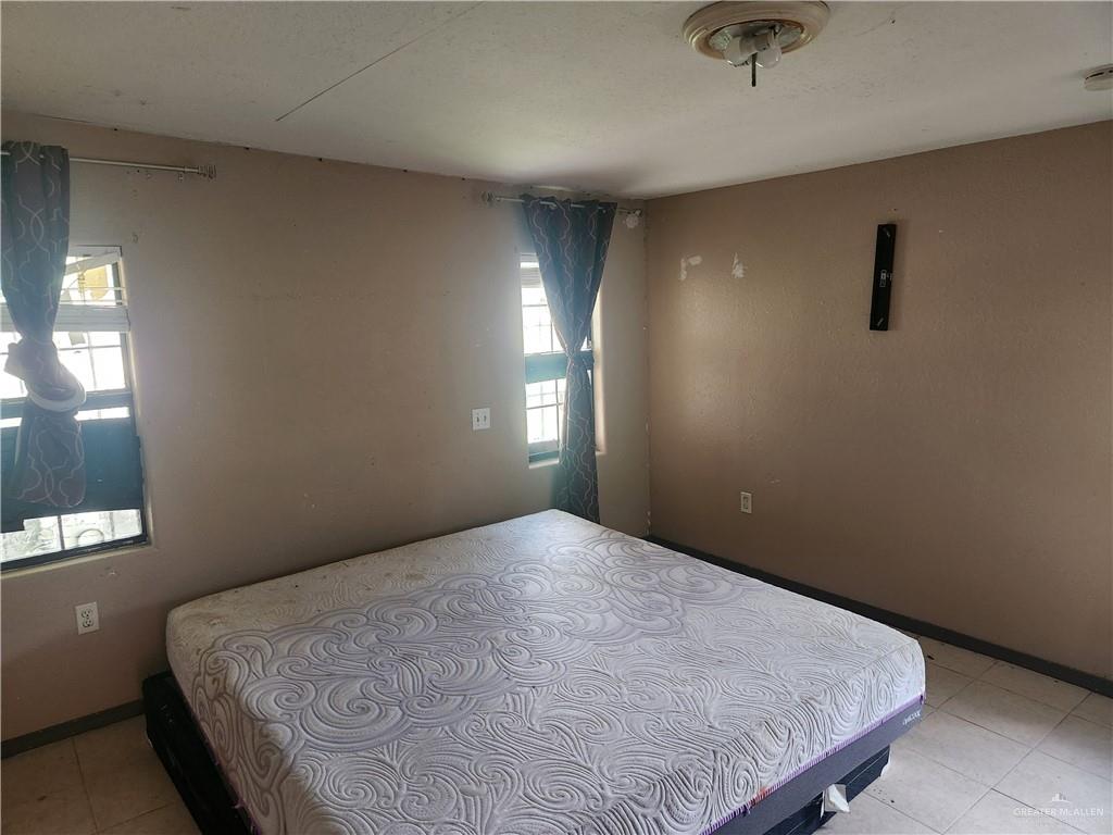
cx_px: 556
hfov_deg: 73.9
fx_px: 740
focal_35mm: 23
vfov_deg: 58.9
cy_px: 418
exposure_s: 1/60
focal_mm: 5.4
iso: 500
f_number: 1.8
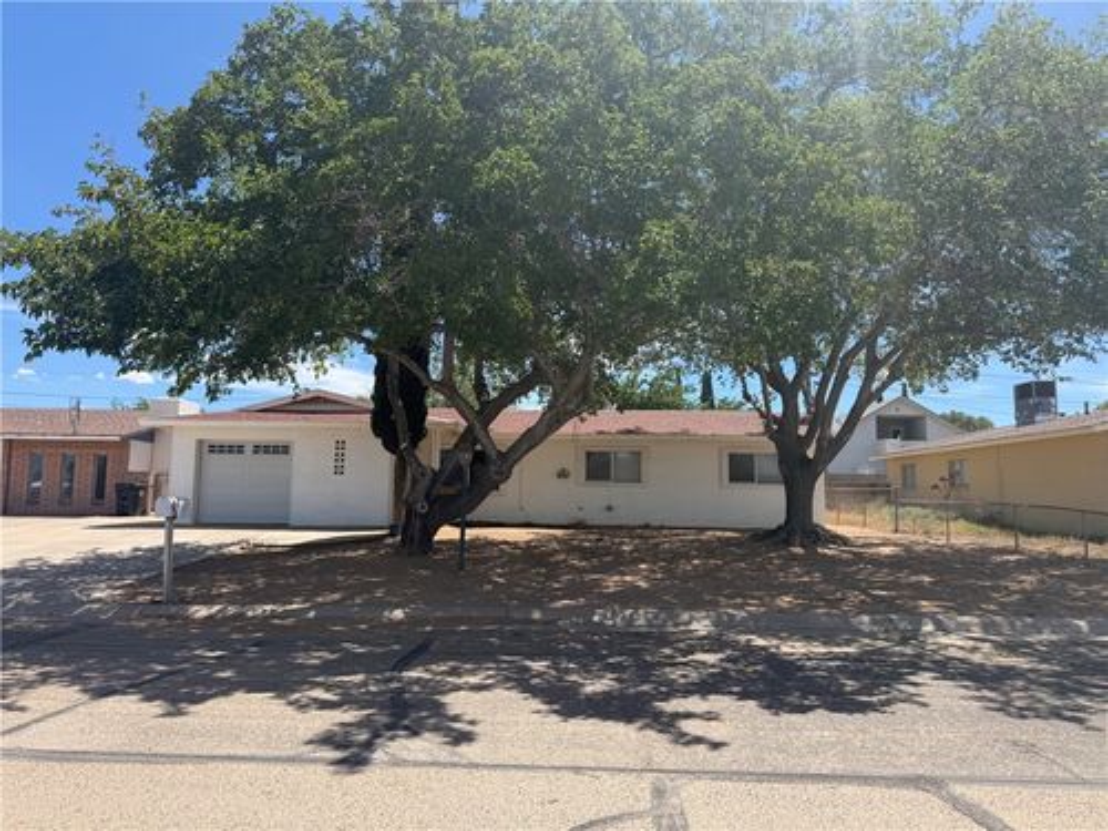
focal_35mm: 24
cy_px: 416
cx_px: 554
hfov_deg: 71.6
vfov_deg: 56.8
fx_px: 768
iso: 80
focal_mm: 6.76
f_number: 1.78
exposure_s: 1/3425
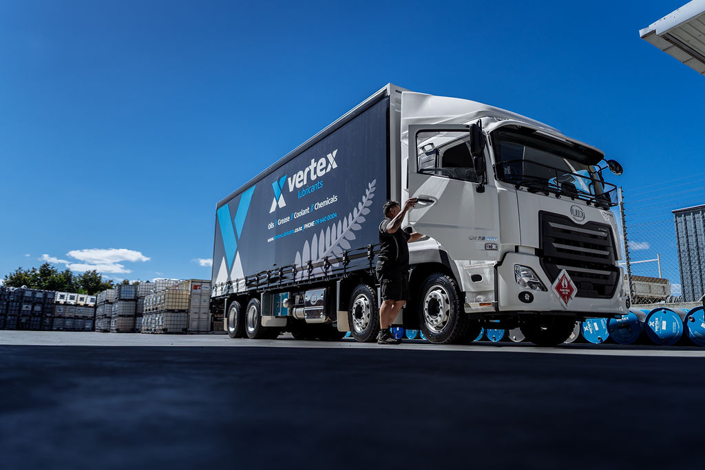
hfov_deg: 71.1
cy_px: 235
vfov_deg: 51.0
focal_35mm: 25
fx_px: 493
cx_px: 360
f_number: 1.6
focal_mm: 24
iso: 100
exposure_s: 1/8000
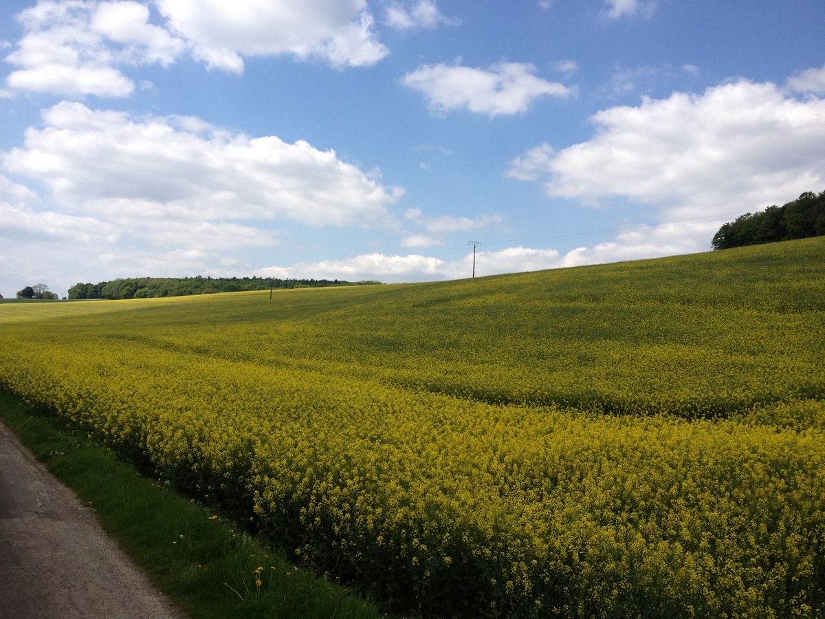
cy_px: 310
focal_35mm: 35
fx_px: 834
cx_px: 412
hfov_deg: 52.6
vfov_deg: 40.7
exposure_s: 1/1842
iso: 50
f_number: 2.4
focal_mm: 4.28
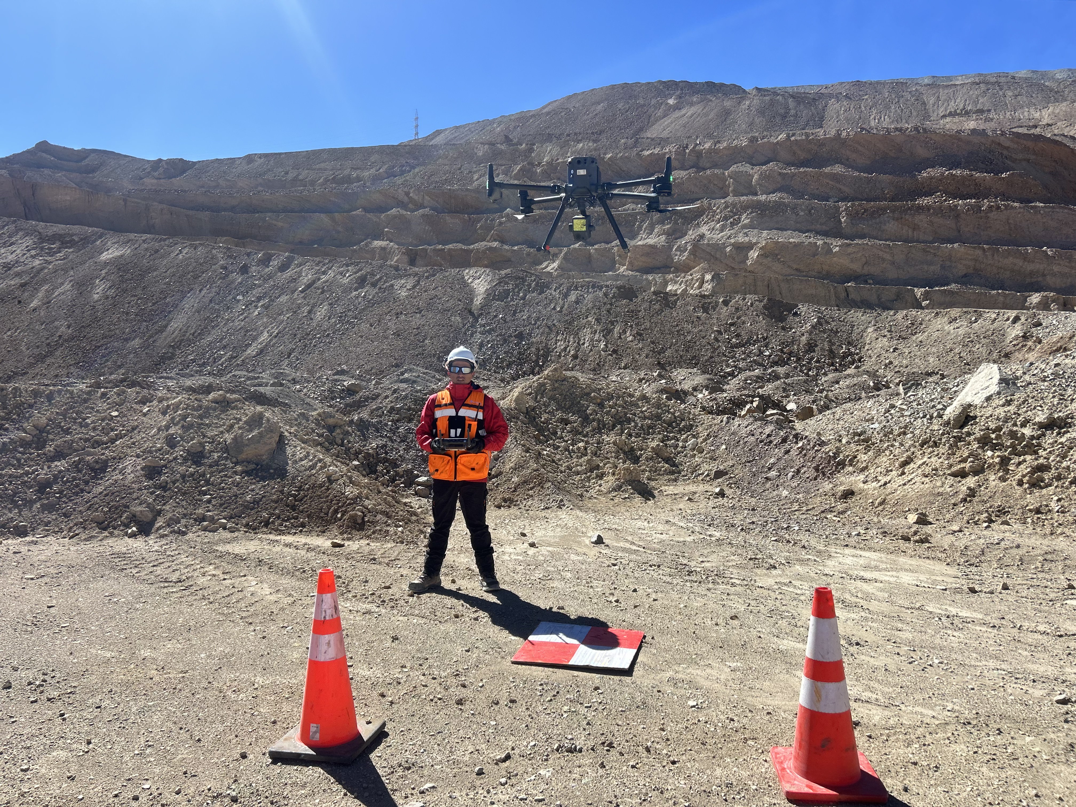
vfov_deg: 53.1
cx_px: 538
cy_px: 404
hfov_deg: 67.3
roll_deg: -1.9
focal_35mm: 26
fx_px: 808
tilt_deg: -4.1
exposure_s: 1/3968
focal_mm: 5.7
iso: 50
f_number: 1.5
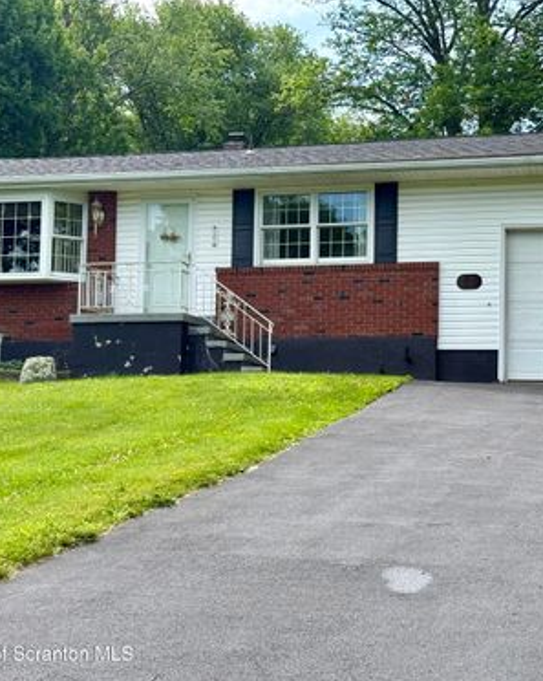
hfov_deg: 24.2
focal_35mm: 63
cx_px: 305
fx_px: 1267
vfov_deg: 30.0
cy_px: 341
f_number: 1.78
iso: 80
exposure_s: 1/2415
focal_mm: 6.76
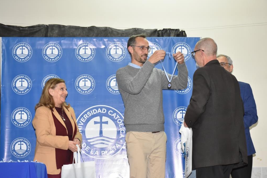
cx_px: 134
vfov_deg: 15.0
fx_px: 675
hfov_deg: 22.4
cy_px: 89
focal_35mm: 91
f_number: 8
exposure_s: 1/60
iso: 1600
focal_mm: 60
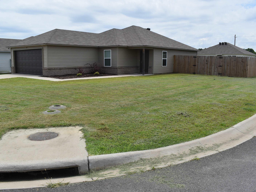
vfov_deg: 42.9
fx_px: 244
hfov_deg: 55.4
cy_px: 96
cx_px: 128
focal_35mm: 33
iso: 100
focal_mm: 20
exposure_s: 1/320
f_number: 9
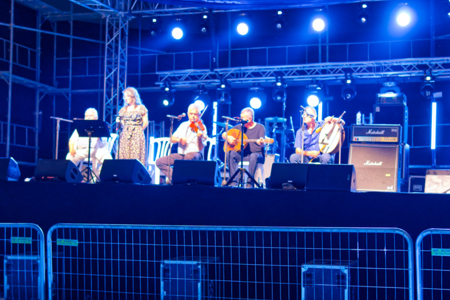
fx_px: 563
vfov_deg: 29.9
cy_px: 150
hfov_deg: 43.6
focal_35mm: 45
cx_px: 225
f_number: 2
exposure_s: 1/160
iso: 2000
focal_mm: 30
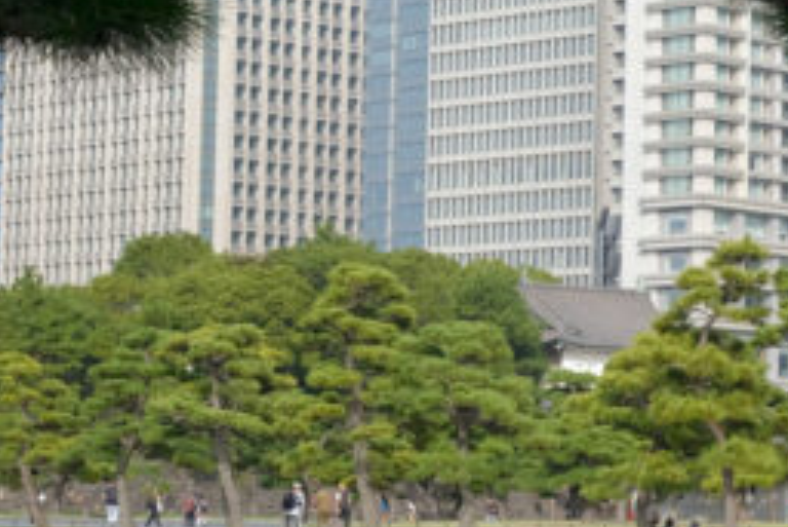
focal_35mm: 131
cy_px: 310
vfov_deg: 10.5
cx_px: 834
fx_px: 2869
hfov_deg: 15.3
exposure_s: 1/125
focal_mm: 27.7
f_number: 8
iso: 200
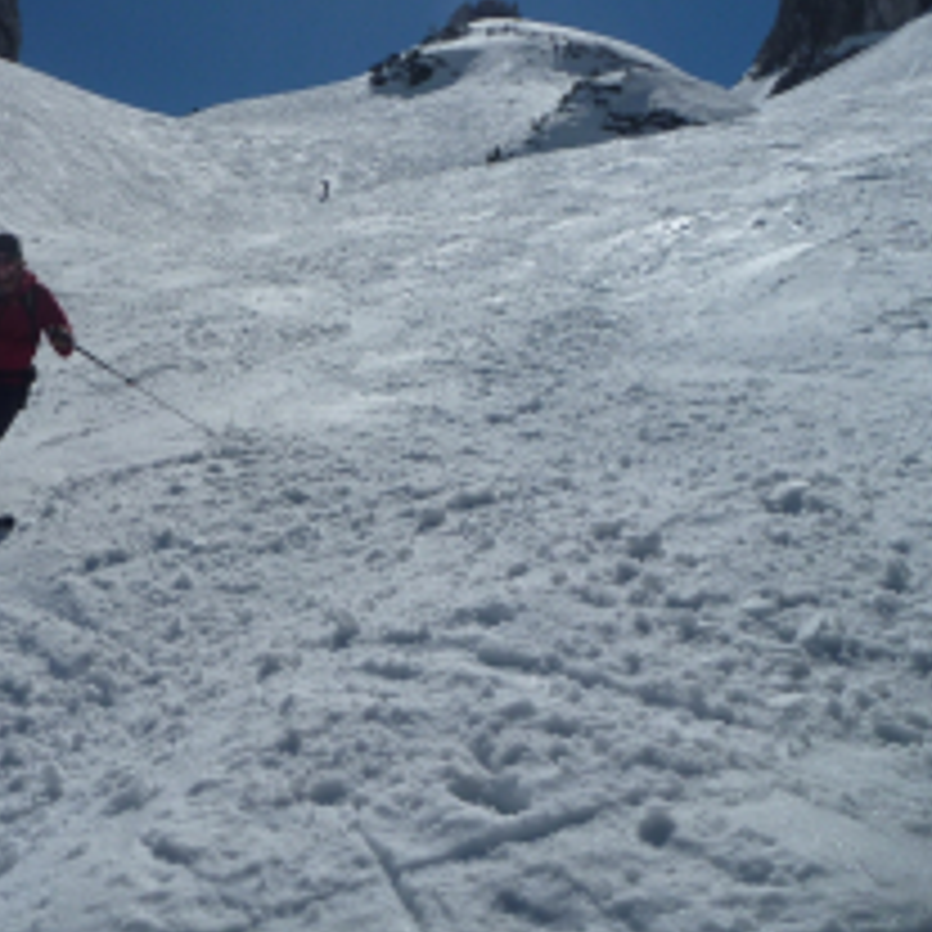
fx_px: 1310
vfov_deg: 38.9
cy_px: 342
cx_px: 180
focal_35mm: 43
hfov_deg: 37.7
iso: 80
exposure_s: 1/500
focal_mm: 4.9
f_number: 10
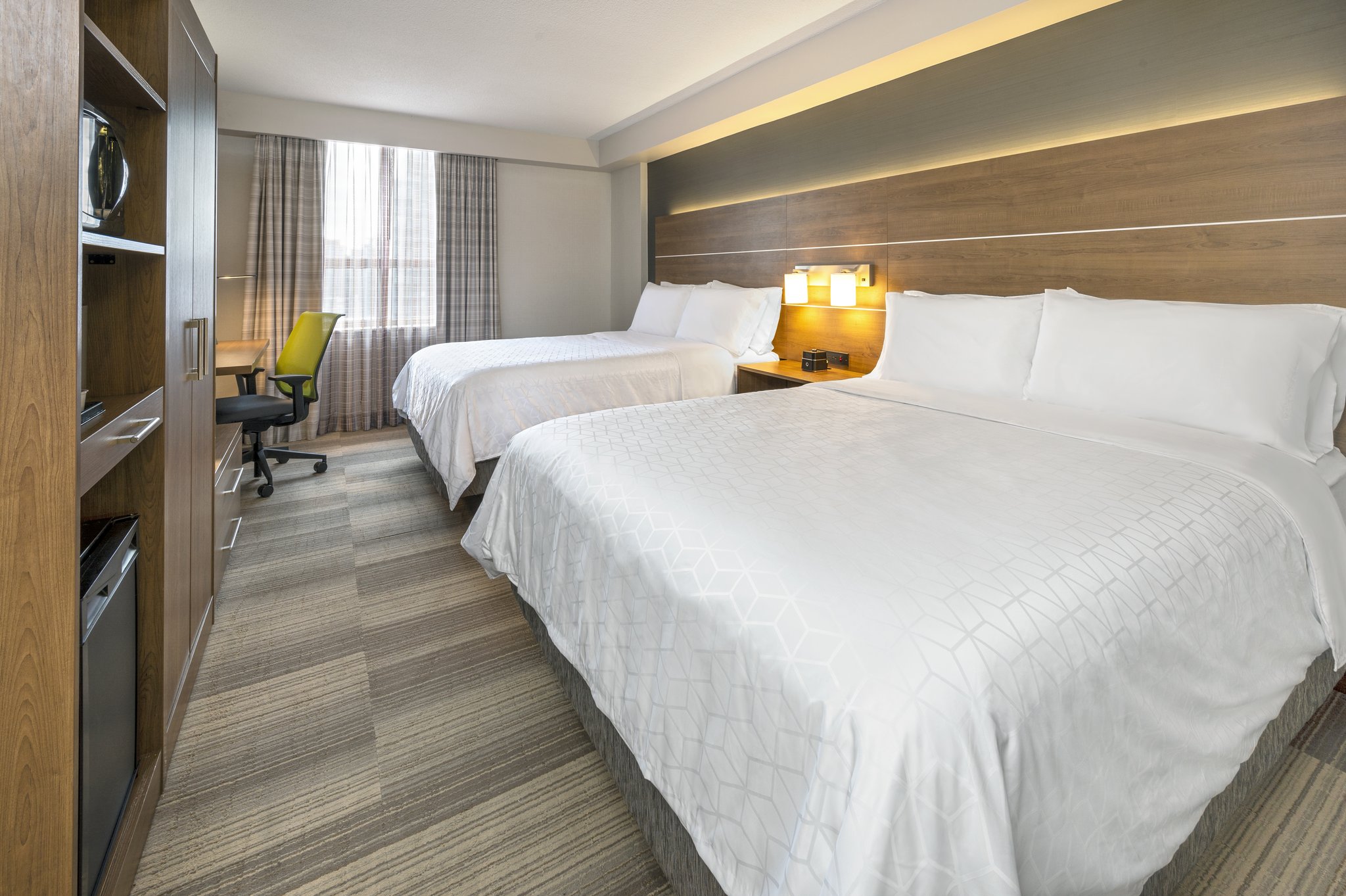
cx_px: 673
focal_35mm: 14
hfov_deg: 104.3
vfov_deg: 81.1
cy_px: 448
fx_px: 523
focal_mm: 14
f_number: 11
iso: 100
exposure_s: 1/2
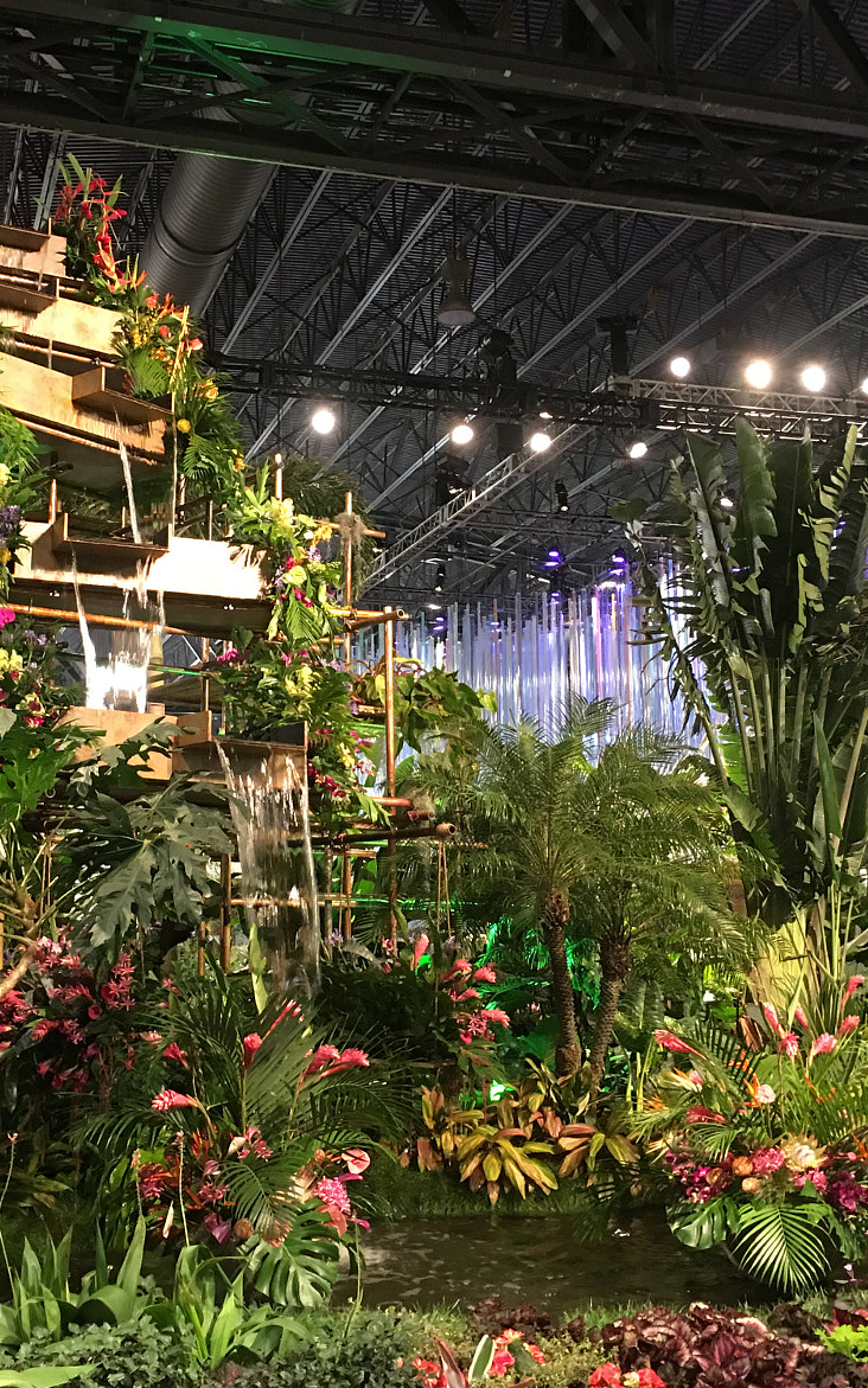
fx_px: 1589
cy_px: 693
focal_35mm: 42
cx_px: 331
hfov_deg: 30.4
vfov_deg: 47.2
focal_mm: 4.15
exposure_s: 1/10
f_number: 2.2
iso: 80
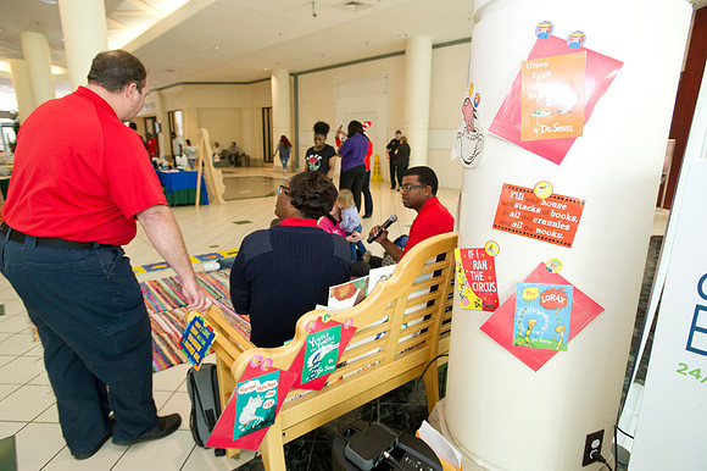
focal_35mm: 20
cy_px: 236
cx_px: 354
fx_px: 393
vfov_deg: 61.9
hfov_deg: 84.0
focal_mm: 20
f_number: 3.5
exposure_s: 1/250
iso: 1250
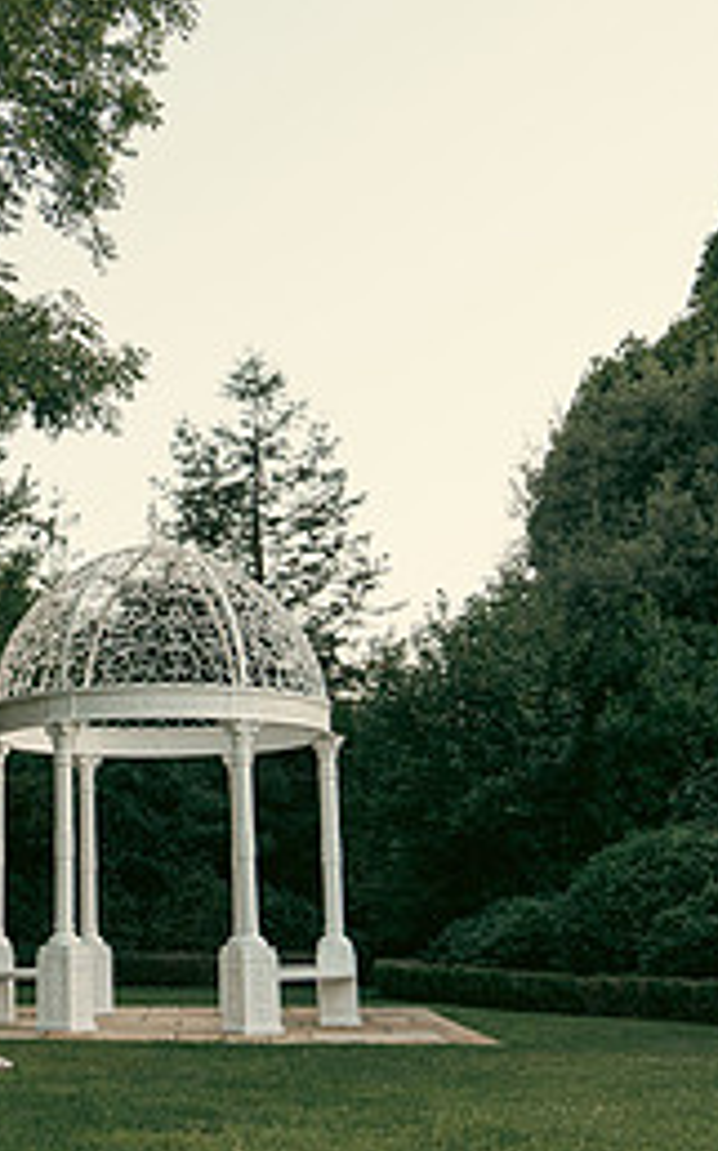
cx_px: 9
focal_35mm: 55
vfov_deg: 36.8
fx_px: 1724
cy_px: 489
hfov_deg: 22.7
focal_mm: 24
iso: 640
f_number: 3.5
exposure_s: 1/200
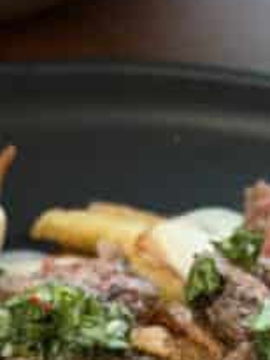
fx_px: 2493
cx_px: 110
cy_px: 595
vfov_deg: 8.0
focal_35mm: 240
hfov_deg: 6.2
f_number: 1.78
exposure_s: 1/523
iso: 100
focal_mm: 6.76
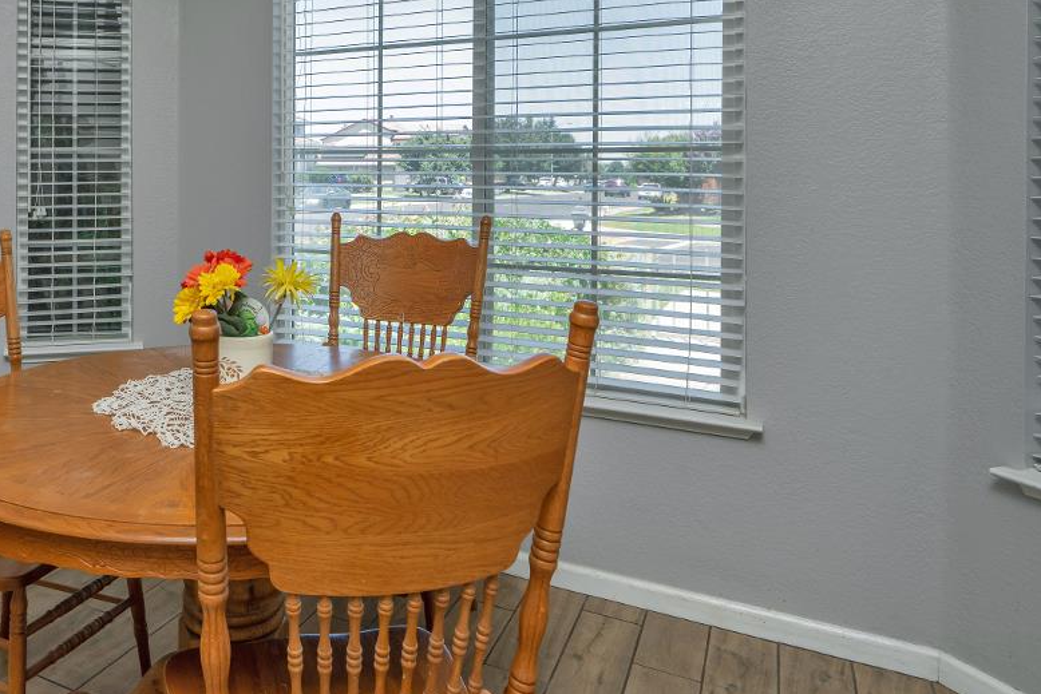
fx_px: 781
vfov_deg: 46.1
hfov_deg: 64.3
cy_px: 168
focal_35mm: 27
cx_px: 292
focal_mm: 14
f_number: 6.3
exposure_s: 1/250
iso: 320
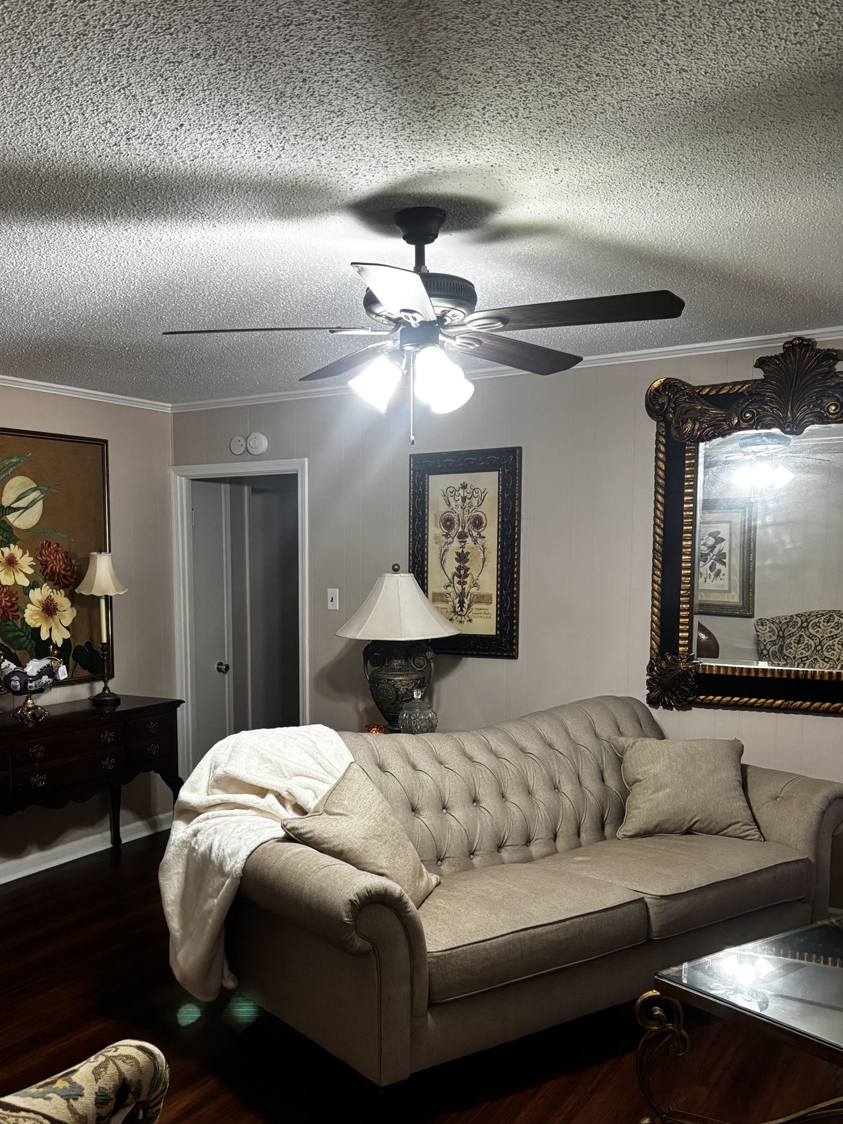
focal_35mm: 33
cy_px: 685
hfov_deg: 42.6
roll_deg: +0.2
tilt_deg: -8.8
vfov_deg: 54.9
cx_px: 318
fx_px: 1072
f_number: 1.6
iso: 320
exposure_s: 1/60
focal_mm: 5.96
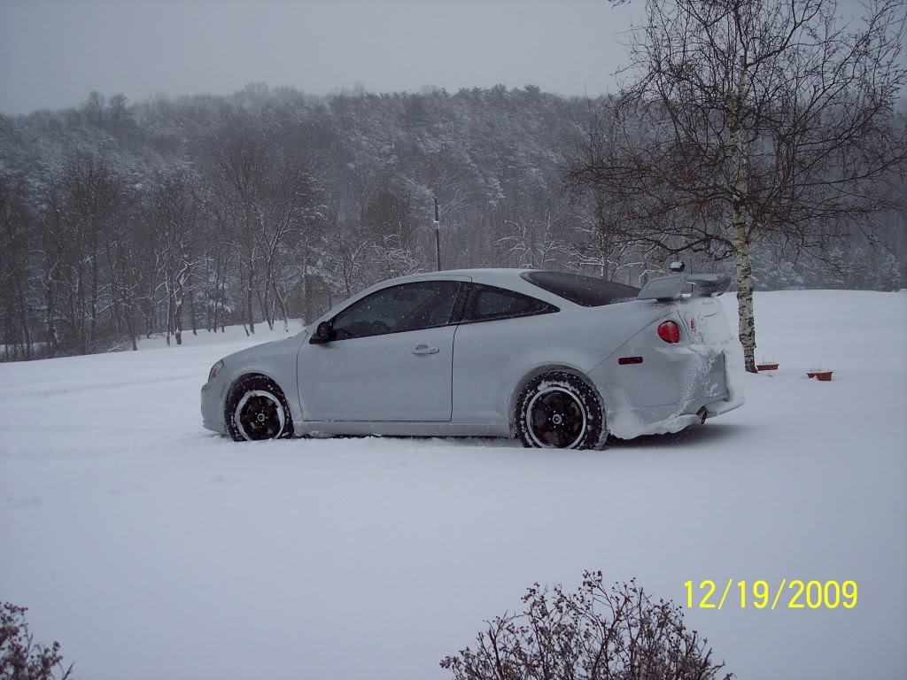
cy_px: 340
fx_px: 1022
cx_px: 454
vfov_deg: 36.8
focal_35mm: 39
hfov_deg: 47.9
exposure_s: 1/500
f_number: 3.4
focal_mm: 8
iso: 100
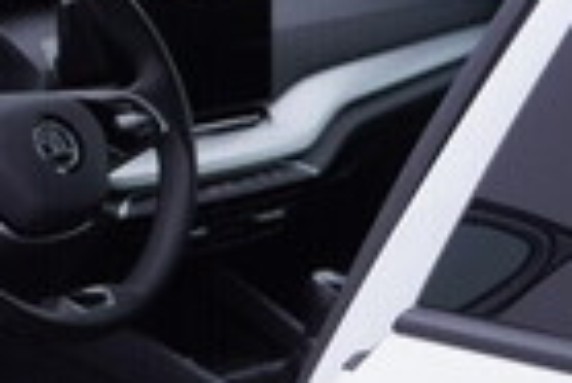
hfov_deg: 12.7
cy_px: 340
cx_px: -547
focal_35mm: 142
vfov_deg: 9.6
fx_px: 2259
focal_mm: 24
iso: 125
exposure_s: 1/60
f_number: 3.5
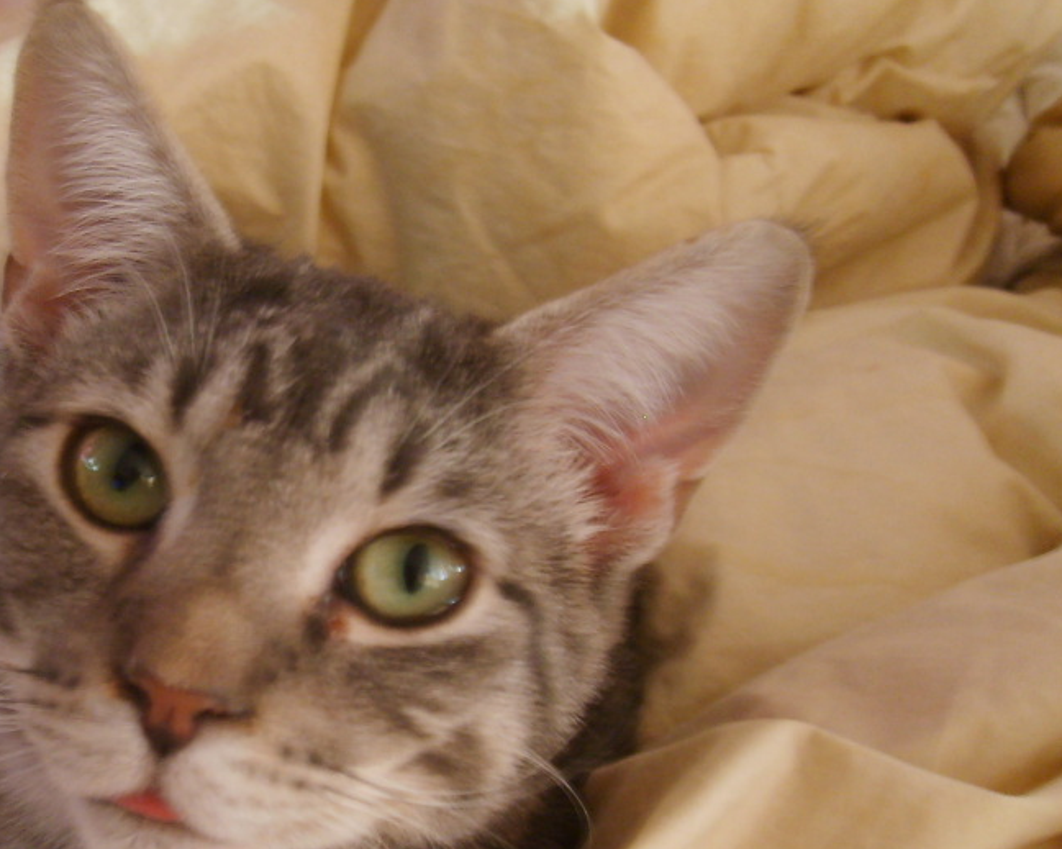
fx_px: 1697
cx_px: 229
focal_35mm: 54
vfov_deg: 28.0
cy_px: 541
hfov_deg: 33.8
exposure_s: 1/8
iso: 139
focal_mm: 5.8
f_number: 2.8
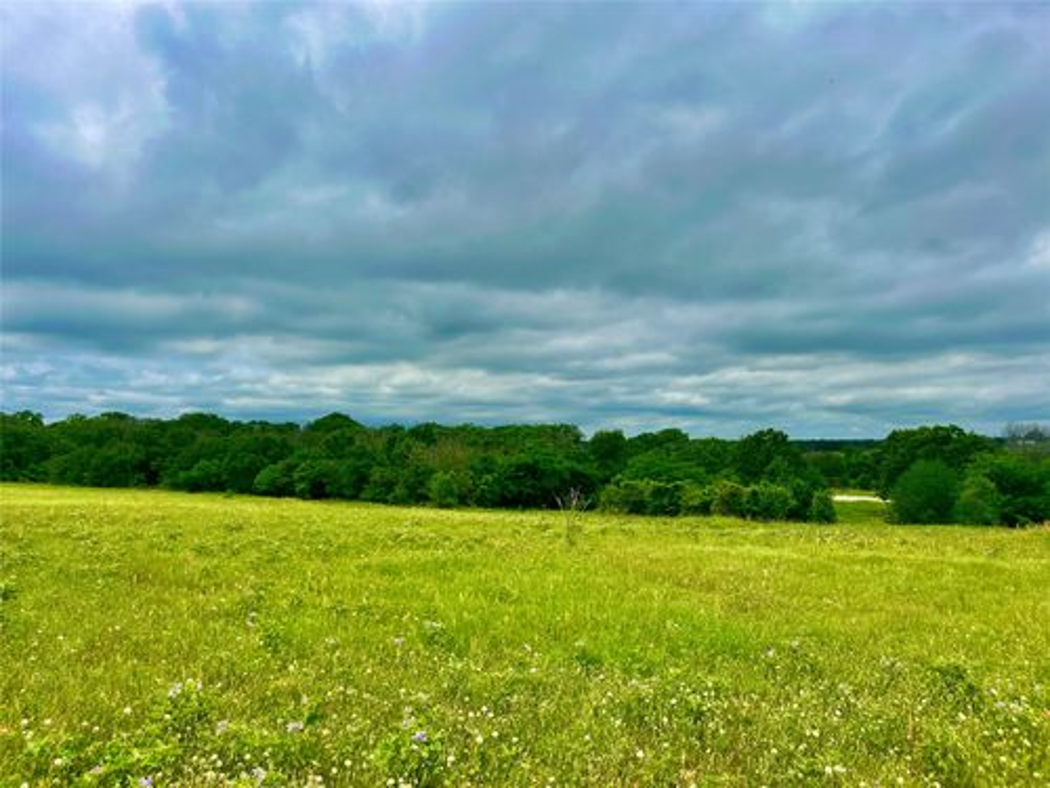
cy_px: 394
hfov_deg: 67.3
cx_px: 525
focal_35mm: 26
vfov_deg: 53.1
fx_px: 789
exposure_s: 1/5848
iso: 50
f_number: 1.6
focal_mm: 5.1
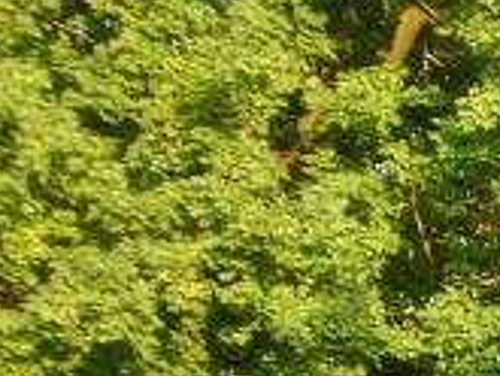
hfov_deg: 7.7
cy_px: 804
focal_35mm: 223
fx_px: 3223
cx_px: 1503
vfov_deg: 6.4
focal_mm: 6.5
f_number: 3.6
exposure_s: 1/125
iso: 100
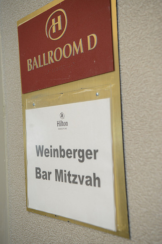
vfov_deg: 36.2
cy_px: 122
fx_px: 371
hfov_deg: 24.6
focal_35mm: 55
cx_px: 81
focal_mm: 55
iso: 1600
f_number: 5.6
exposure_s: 1/60
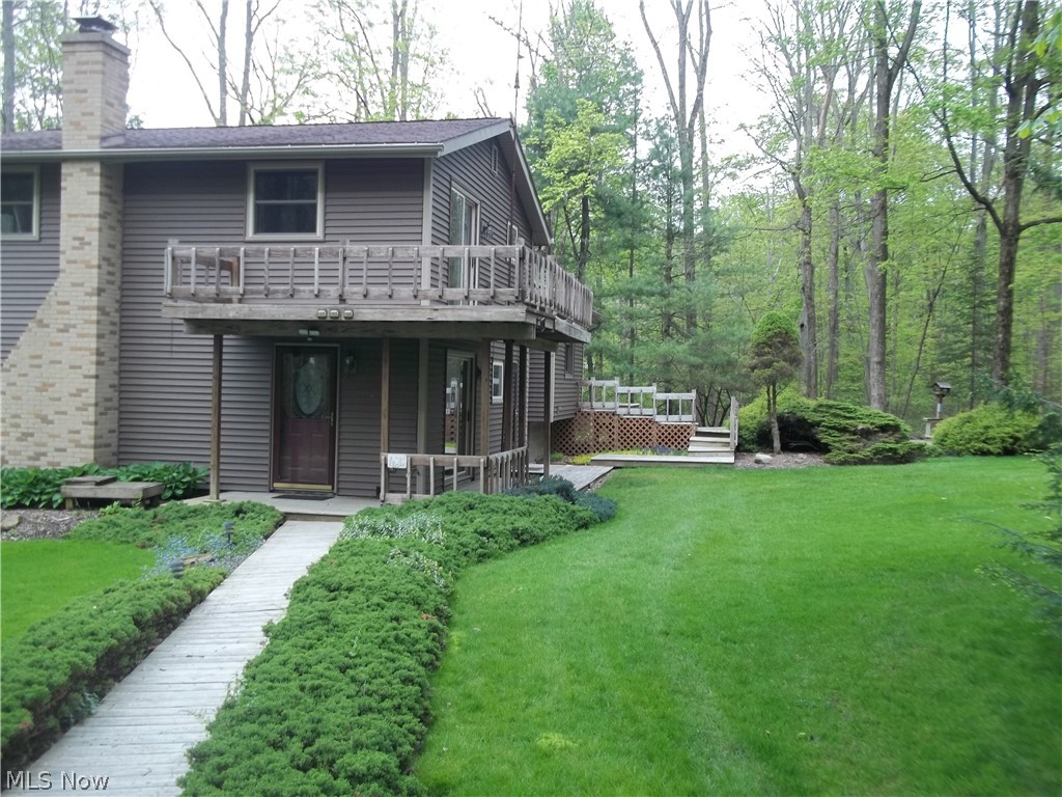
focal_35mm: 32
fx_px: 982
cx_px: 531
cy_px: 398
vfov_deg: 44.2
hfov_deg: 56.8
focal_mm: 5.7
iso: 80
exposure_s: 1/100
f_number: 2.9
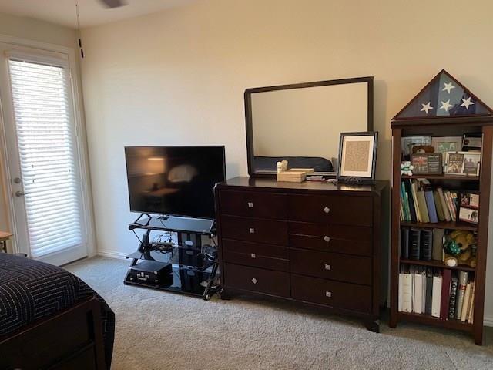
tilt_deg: -8.8
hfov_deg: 67.3
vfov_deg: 53.1
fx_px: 370
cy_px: 185
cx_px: 246
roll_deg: +2.4
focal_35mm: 26
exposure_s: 1/60
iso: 160
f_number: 1.8
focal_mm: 4.25
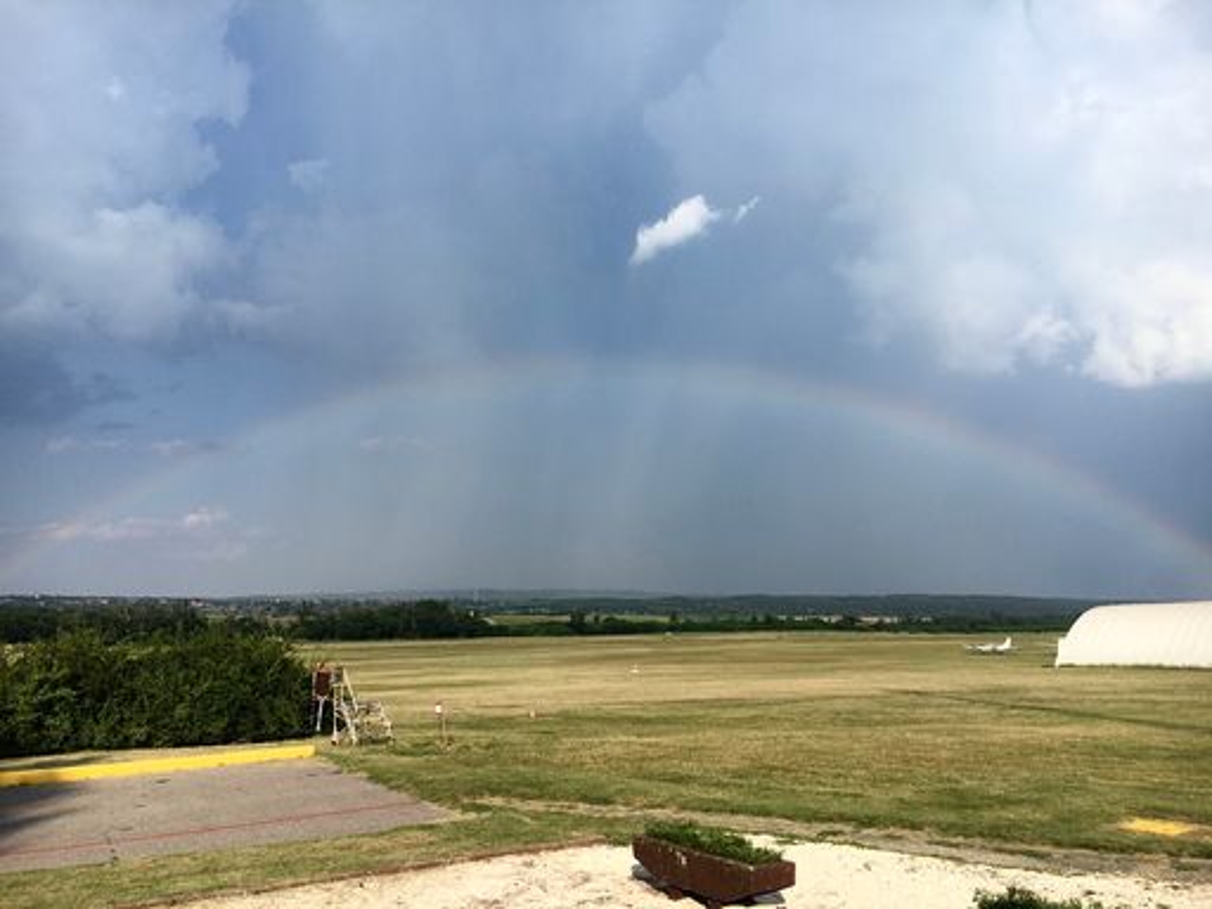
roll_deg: -1.8
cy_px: 454
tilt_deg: +6.6
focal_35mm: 29
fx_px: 1015
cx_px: 606
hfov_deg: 61.7
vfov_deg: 48.2
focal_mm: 4.15
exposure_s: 1/2481
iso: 25
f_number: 2.2
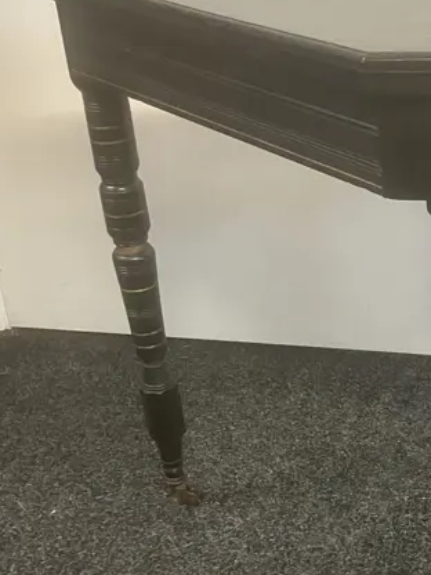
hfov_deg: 20.2
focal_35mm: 69
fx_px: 1145
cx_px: 486
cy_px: 337
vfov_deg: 28.1
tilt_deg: -25.9
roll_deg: +0.8
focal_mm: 3.99
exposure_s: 1/50
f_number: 1.8
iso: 250
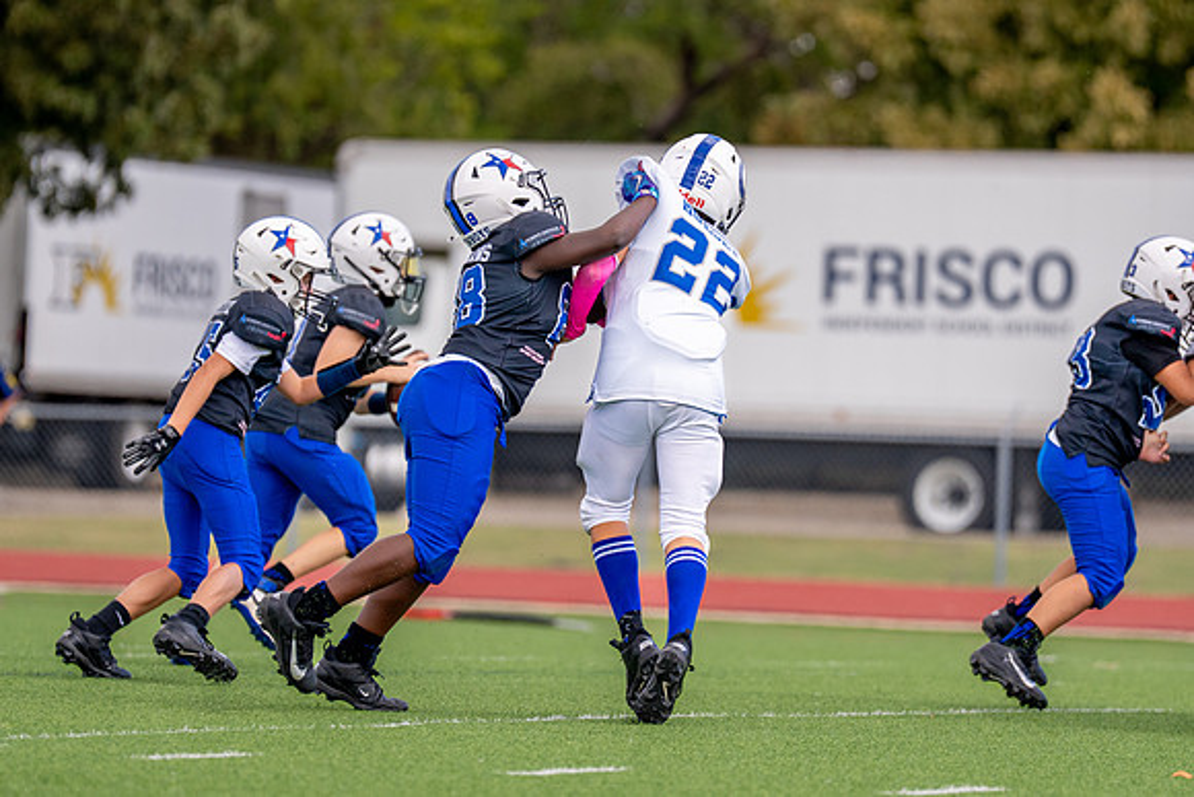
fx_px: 10961
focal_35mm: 330
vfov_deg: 4.2
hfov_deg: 6.2
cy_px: 346
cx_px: 586
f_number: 2.8
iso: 400
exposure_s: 1/4000
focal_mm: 200
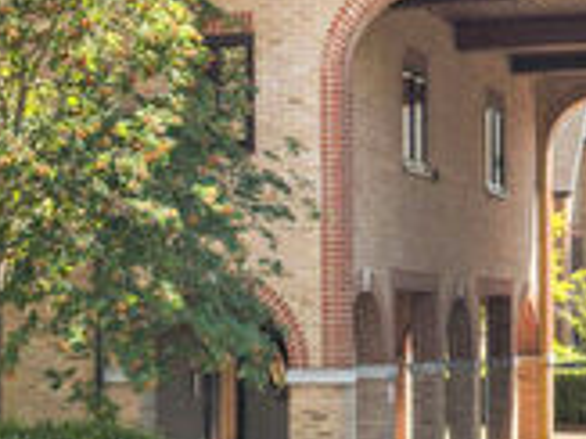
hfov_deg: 16.1
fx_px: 2065
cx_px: 223
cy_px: -74
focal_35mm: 122
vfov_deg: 11.9
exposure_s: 1/160
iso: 320
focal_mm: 29.5
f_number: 7.1
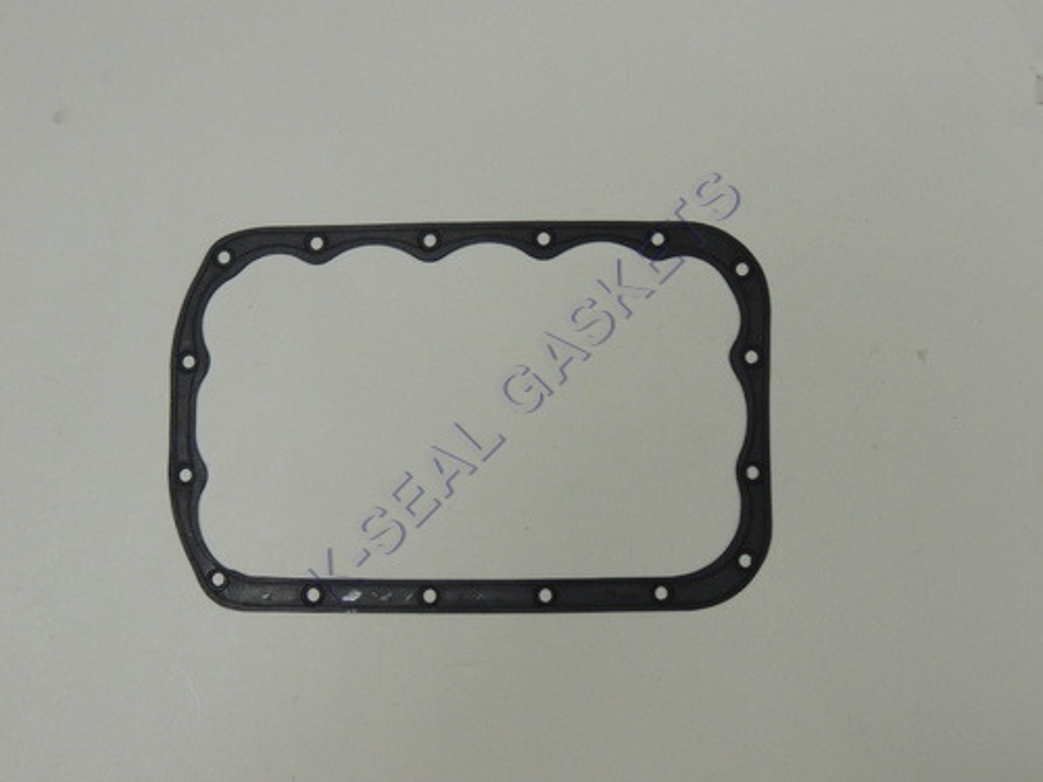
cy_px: 391
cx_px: 522
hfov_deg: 27.8
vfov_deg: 21.0
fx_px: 2109
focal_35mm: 70
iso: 400
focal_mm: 12.4
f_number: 3.9
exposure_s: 1/25
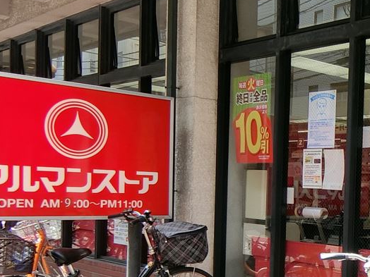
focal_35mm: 58
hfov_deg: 29.2
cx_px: 430
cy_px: 221
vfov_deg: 24.8
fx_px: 620
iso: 80
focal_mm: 4.06
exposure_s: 1/400
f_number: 2.7
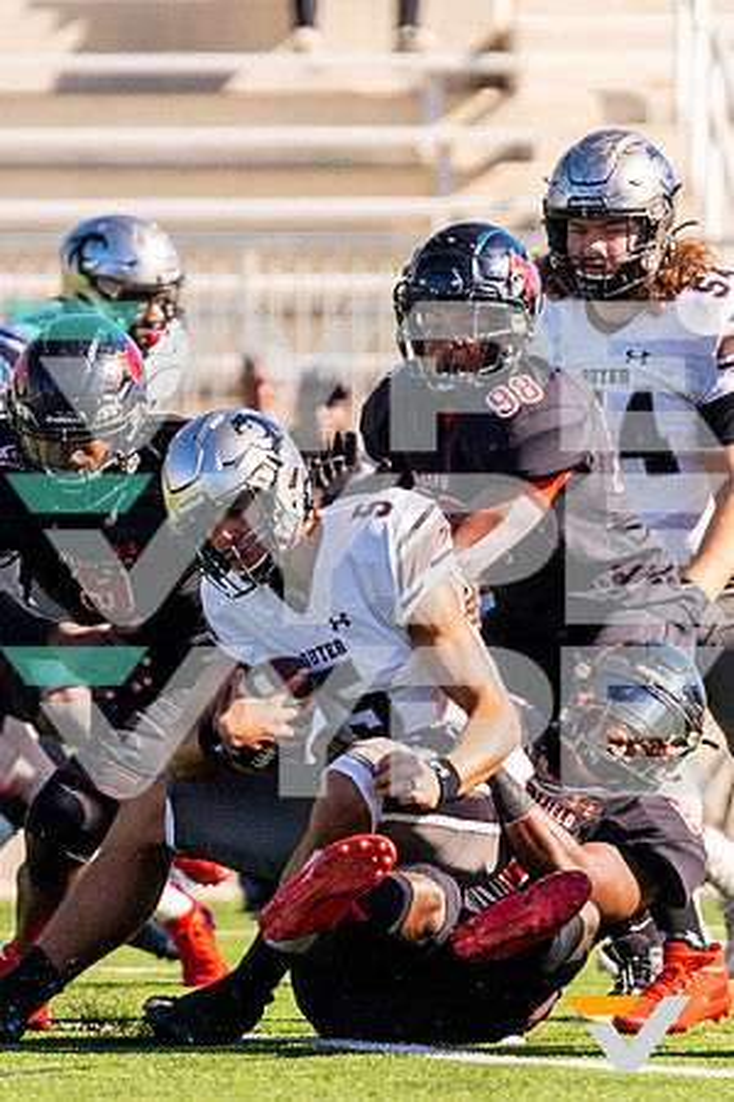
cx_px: 193
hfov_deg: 2.3
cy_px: 452
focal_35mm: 594
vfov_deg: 3.5
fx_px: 18169
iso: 400
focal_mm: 200
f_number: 2.8
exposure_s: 1/3200
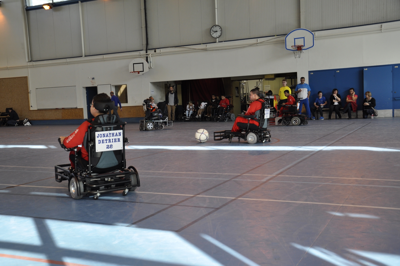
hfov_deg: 49.6
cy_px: 133
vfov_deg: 34.1
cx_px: 200
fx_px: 433
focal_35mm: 39
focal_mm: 26
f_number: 5
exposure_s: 1/100
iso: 400
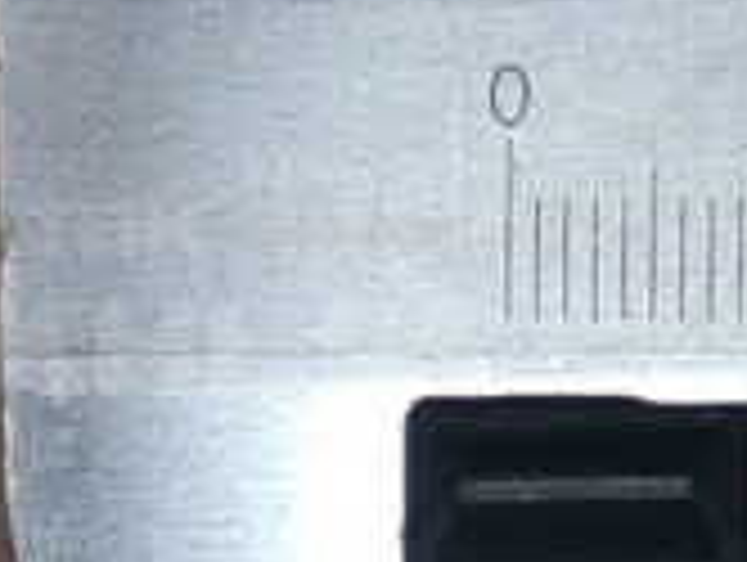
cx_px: 693
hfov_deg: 12.2
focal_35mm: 160
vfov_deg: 9.2
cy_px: 645
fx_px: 3458
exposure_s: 1/100
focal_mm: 4.66
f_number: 1.4
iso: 125
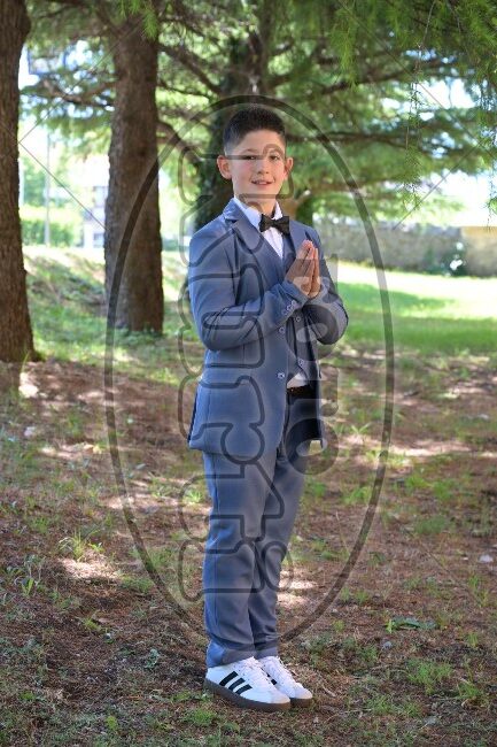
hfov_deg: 19.7
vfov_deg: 29.3
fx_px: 1430
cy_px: 374
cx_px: 248
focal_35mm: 69
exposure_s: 1/160
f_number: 5.6
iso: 640
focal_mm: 69
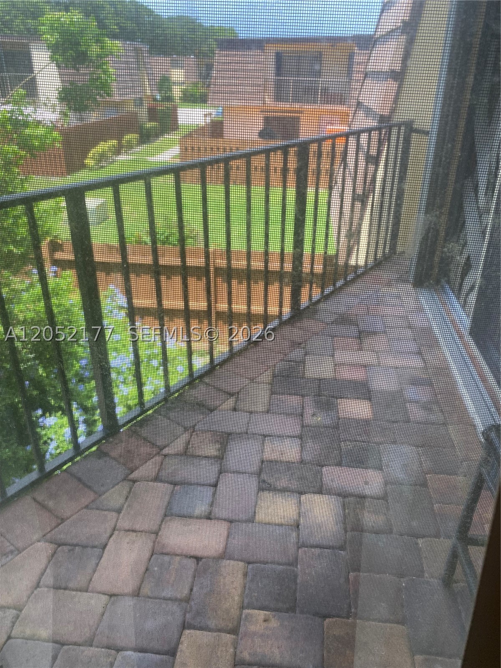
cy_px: 334
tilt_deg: -26.2
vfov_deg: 67.3
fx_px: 502
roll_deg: +0.3
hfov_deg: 53.1
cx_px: 250
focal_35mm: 26
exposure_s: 1/208
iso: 32
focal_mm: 4.25
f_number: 1.8
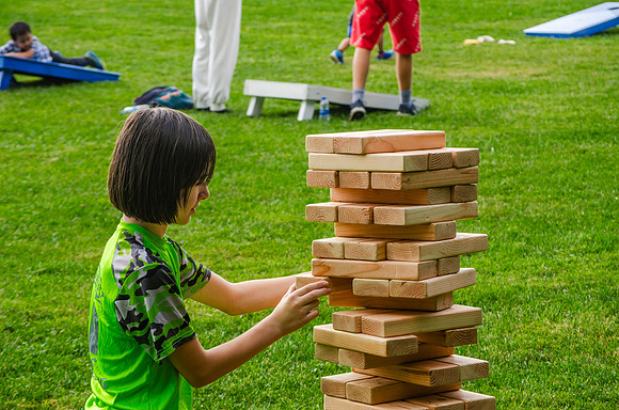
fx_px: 2110
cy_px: 205
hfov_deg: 16.7
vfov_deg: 11.1
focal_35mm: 123
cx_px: 310
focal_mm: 82
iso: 200
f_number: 7.1
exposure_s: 1/200
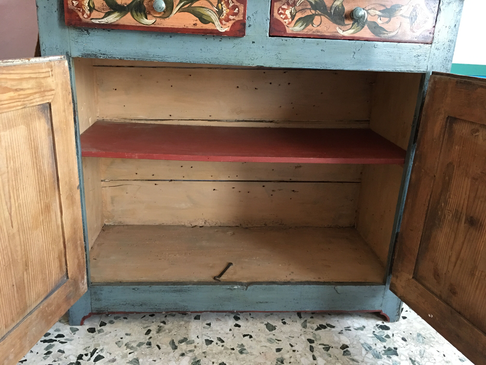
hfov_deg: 61.7
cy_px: 182
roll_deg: -3.1
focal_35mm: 29
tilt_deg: -19.5
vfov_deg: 48.2
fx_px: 407
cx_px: 243
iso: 160
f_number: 2.2
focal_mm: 4.15
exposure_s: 1/8
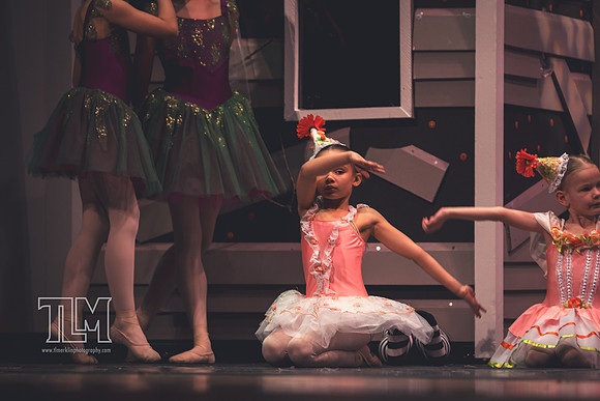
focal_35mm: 300
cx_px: 300
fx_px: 5004
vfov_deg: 4.6
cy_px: 200
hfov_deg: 6.9
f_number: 2.8
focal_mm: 200
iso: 640
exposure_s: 1/250
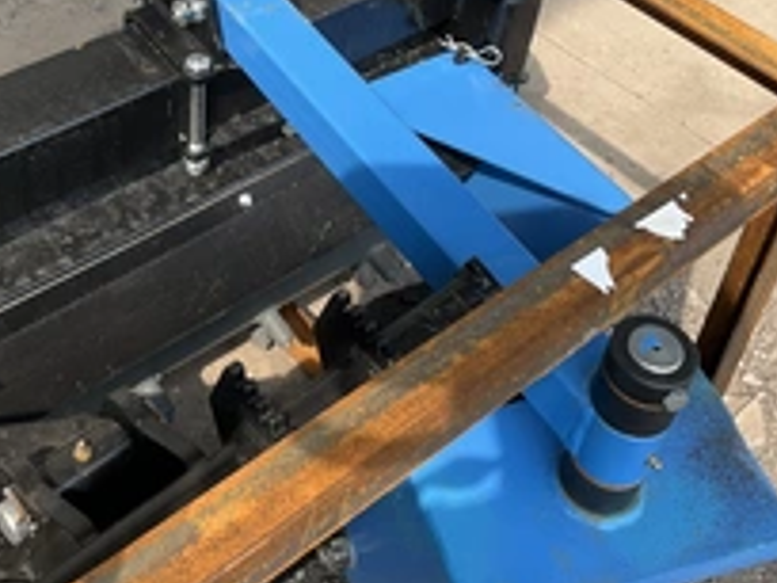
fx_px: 1279
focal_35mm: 57
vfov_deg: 24.9
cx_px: 274
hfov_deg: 33.6
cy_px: 57
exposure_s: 1/650
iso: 25
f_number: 1.8
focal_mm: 3
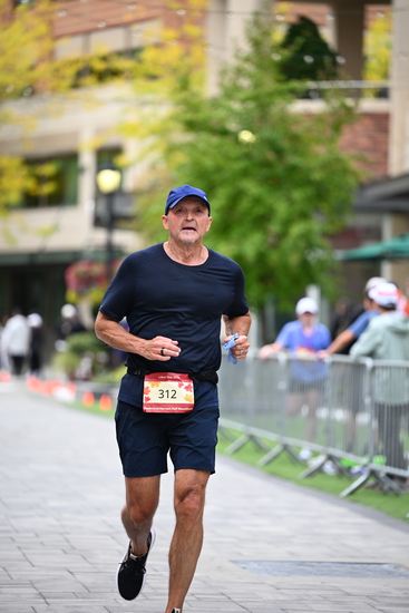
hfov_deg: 9.2
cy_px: 306
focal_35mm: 150
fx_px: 2554
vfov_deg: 13.7
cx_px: 204
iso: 640
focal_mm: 150
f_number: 2.8
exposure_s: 1/2000
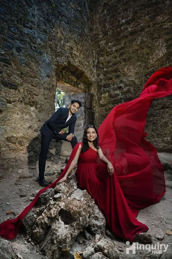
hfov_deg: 46.4
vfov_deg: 65.5
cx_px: 86
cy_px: 130
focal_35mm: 28
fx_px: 201
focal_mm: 28
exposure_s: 1/1000
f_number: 2
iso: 250
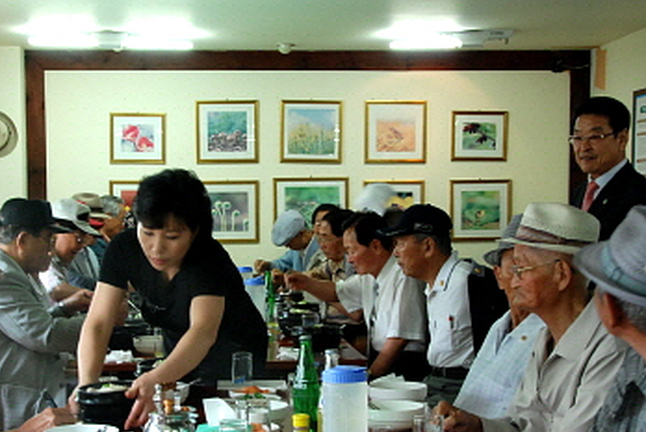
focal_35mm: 67
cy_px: 269
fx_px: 1199
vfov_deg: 20.4
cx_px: 265
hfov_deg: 30.1
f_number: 13
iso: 800
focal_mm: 31
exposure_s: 1/13
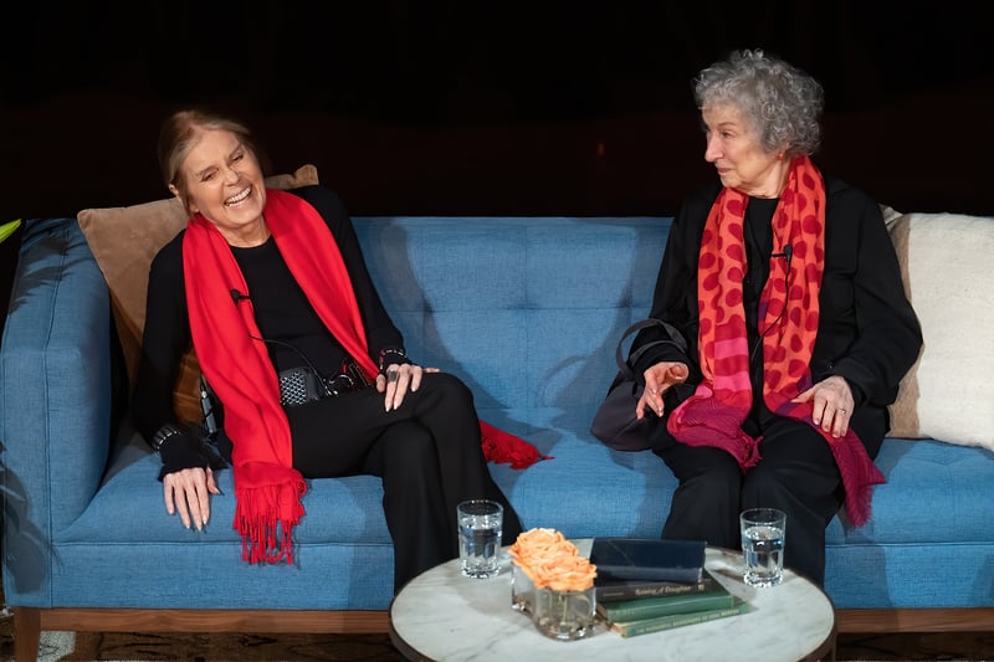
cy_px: 308
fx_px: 8533
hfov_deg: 6.7
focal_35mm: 309
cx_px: 470
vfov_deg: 4.4
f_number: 4.5
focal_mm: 280
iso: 5000
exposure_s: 1/200
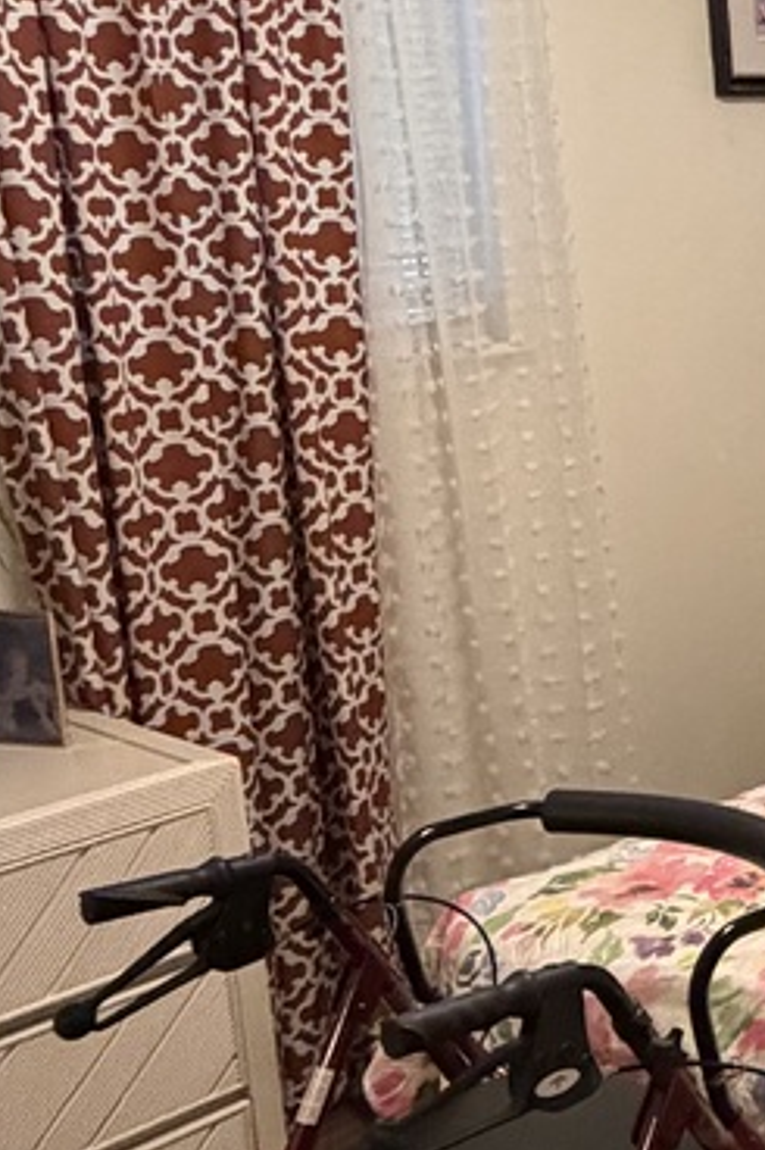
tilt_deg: -7.8
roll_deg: +1.9
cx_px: 1296
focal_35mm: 57
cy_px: 419
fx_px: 1818
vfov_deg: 34.8
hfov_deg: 19.2
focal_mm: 2.22
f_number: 2.2
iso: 640
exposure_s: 1/60
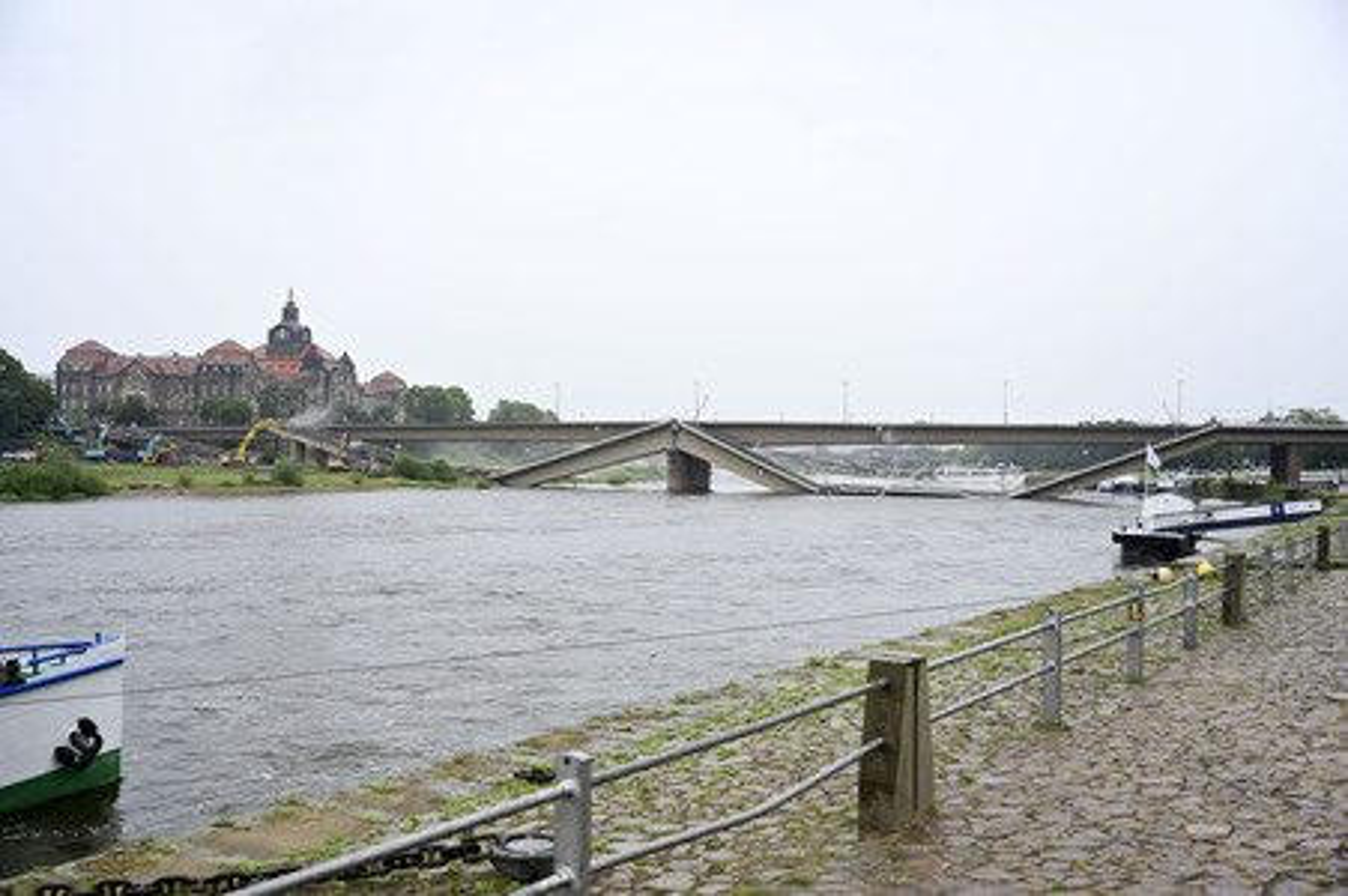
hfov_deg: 57.3
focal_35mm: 33
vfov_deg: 39.9
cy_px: 448
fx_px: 1235
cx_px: 674
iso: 100
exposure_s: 1/250
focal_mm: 33
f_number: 3.2
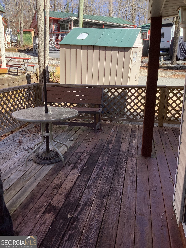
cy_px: 124
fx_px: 222
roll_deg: +1.4
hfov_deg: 45.4
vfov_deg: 58.4
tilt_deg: -16.0
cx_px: 93
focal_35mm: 31
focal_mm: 3.3
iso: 25
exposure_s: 1/278
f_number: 2.4
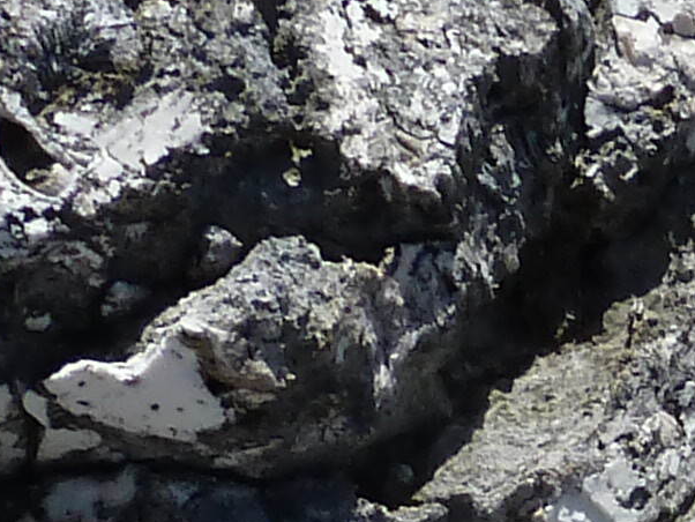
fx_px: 3334
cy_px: 1502
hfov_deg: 11.3
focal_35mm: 166
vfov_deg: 7.9
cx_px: 1152
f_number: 5.6
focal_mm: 4.1
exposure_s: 1/500
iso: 80
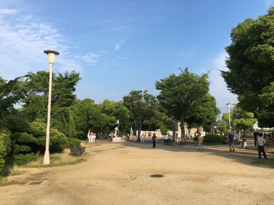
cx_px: 137
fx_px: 230
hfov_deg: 61.7
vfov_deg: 48.2
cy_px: 102
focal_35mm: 29
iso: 25
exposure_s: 1/999
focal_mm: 4.15
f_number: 2.2
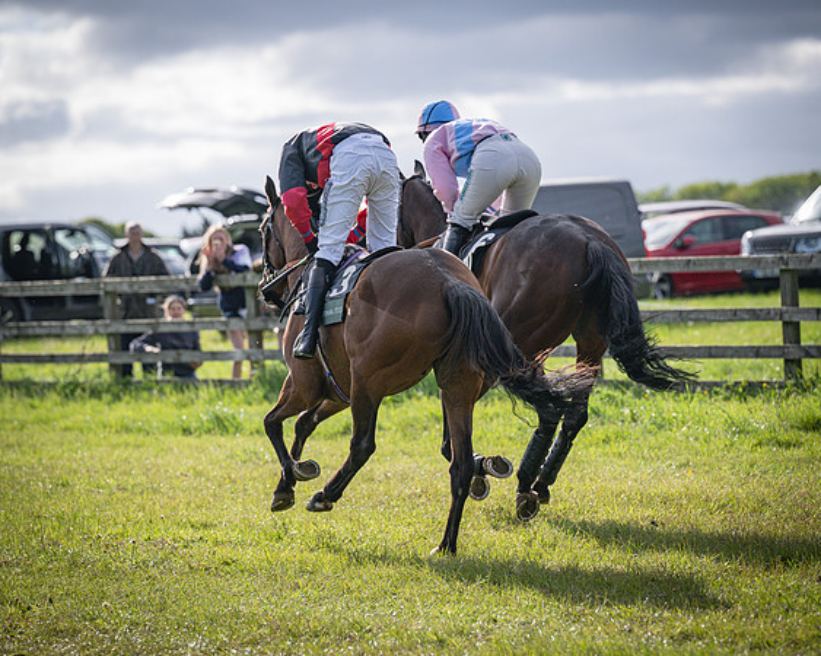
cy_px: 328
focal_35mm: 175
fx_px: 4240
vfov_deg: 8.8
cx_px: 410
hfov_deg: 11.1
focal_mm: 155
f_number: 4
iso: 400
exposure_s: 1/5000
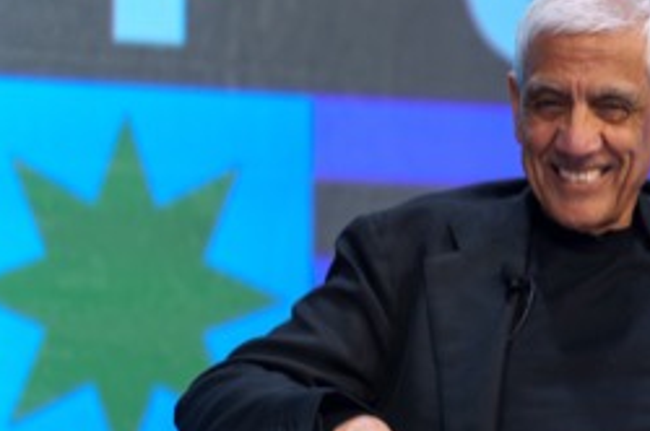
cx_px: 512
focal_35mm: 288
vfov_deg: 4.8
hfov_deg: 7.2
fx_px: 5193
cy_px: 197
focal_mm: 180
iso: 1250
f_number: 2.8
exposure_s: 1/250
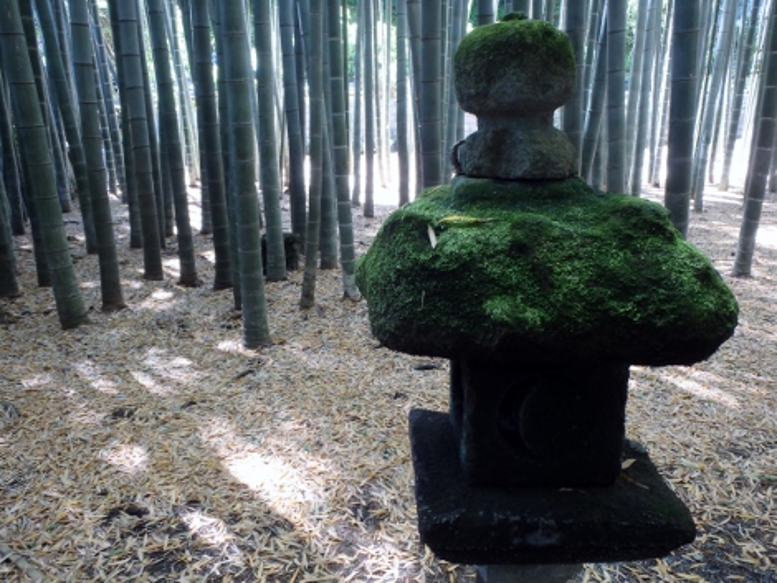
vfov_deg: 49.8
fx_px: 629
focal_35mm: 28
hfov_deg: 63.4
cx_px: 388
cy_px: 292
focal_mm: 5
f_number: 3.9
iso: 250
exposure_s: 1/30
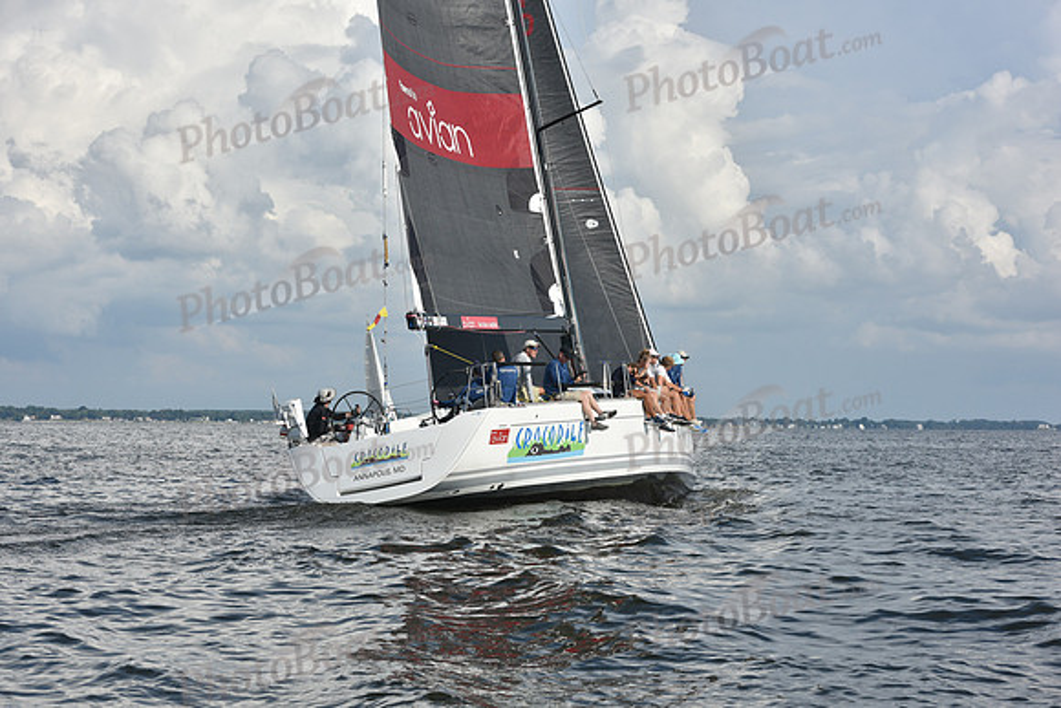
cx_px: 530
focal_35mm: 70
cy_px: 354
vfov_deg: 19.5
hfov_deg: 28.8
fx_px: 2063
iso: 250
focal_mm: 70
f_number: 9
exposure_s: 1/1250
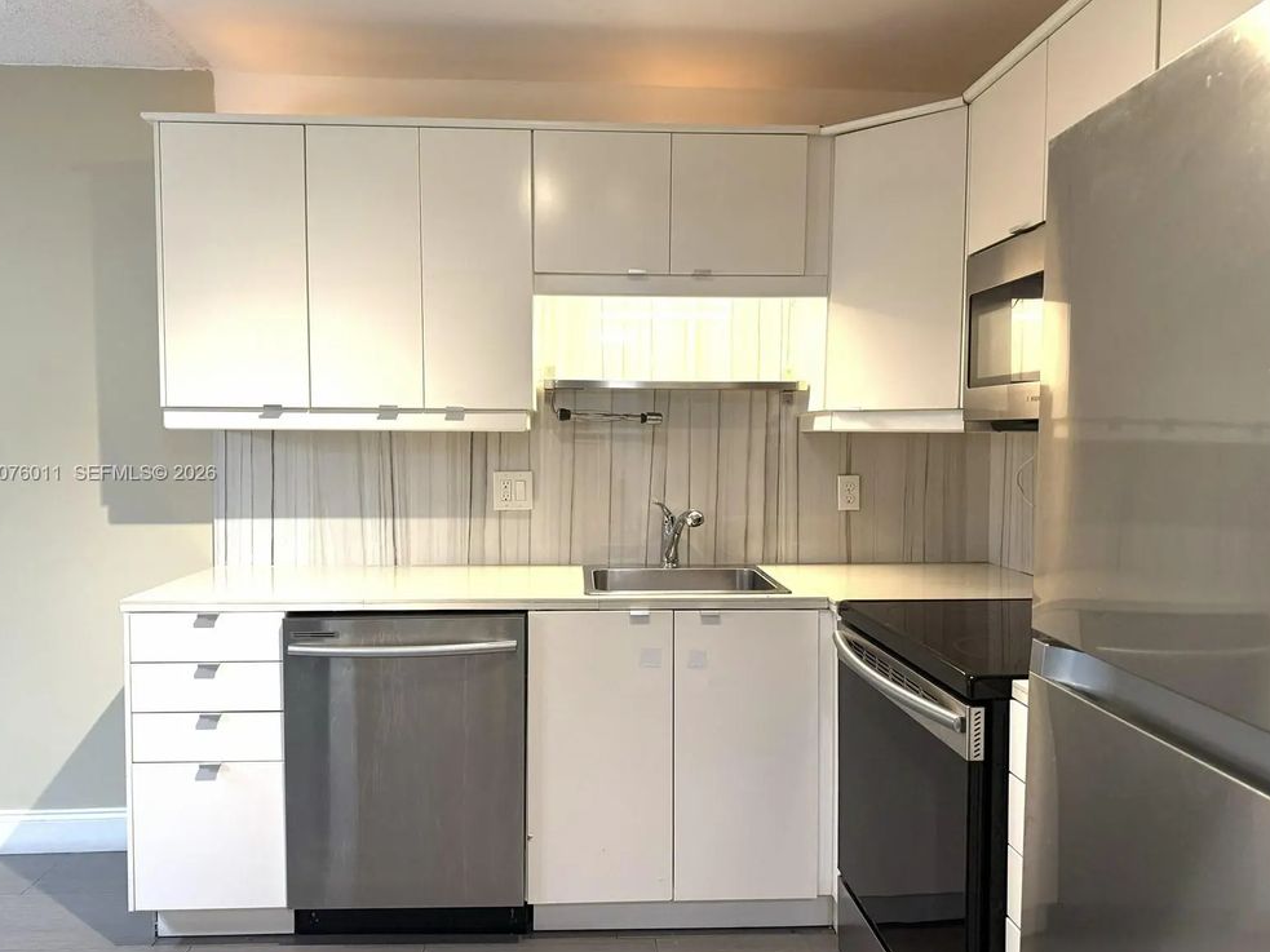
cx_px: 620
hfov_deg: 69.4
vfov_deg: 54.9
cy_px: 474
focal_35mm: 25
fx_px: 917
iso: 320
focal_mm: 6.76
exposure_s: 1/120
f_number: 1.78
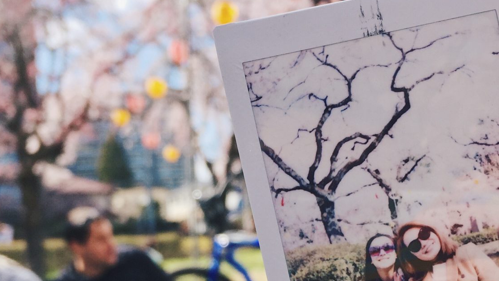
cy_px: 232
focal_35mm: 57
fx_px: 754
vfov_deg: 20.8
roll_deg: +2.7
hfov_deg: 36.6
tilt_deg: +0.1
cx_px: 258
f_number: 2.2
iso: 32
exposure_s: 1/964
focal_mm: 4.15
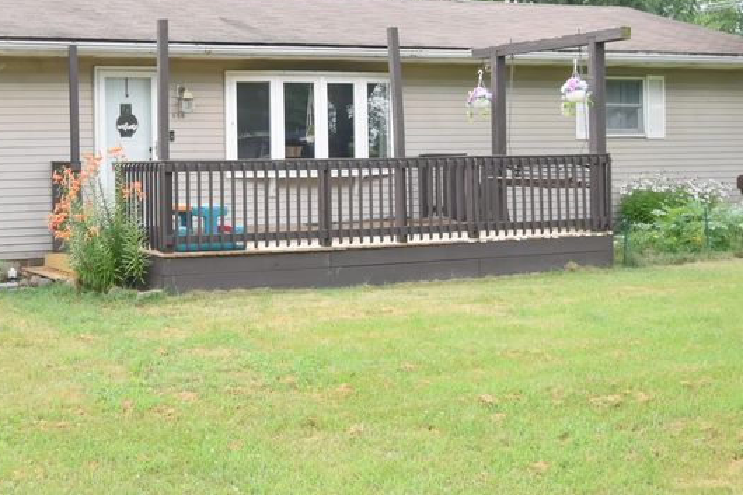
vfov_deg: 23.2
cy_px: 155
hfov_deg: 33.8
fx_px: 1197
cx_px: 182
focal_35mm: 58
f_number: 5.6
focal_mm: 20
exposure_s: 1/250
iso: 640
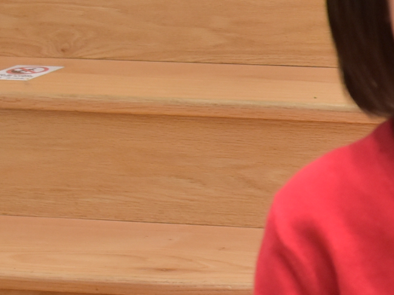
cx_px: 885
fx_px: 1661
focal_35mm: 146
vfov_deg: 10.2
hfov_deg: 11.6
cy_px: 149
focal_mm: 22
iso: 800
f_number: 3.5
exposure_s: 1/100
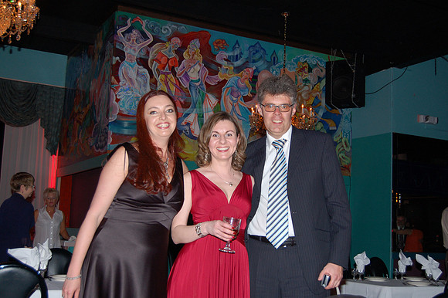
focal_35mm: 46
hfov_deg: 42.3
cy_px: 149
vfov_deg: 28.9
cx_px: 224
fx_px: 578
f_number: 4.5
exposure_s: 1/60
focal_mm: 31
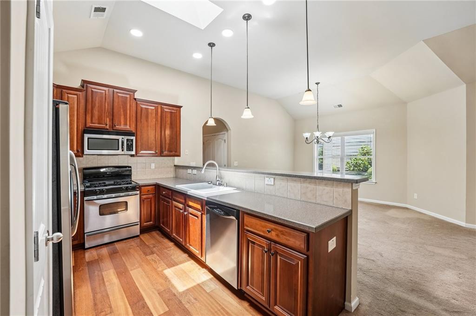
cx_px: 238
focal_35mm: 14
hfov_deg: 104.3
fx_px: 185
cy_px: 158
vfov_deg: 81.1
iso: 320
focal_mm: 14
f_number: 8
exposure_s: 1/10
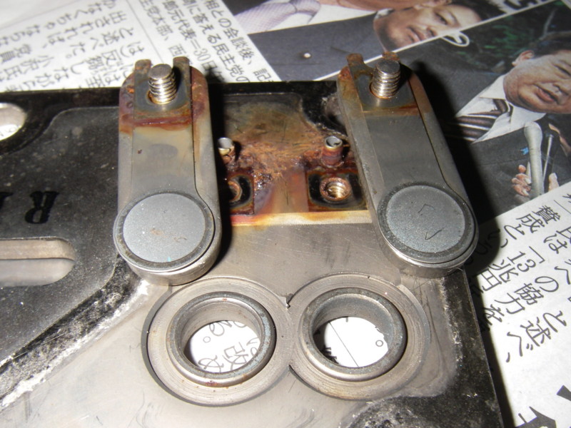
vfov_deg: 37.7
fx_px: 627
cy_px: 214
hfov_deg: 49.0
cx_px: 286
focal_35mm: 38
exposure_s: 1/40
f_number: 6.6
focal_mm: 6.3
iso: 80
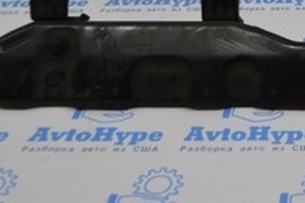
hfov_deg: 20.2
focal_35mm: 94
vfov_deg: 14.1
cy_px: -37
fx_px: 796
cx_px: 371
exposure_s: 1/100
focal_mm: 20
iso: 400
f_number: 5
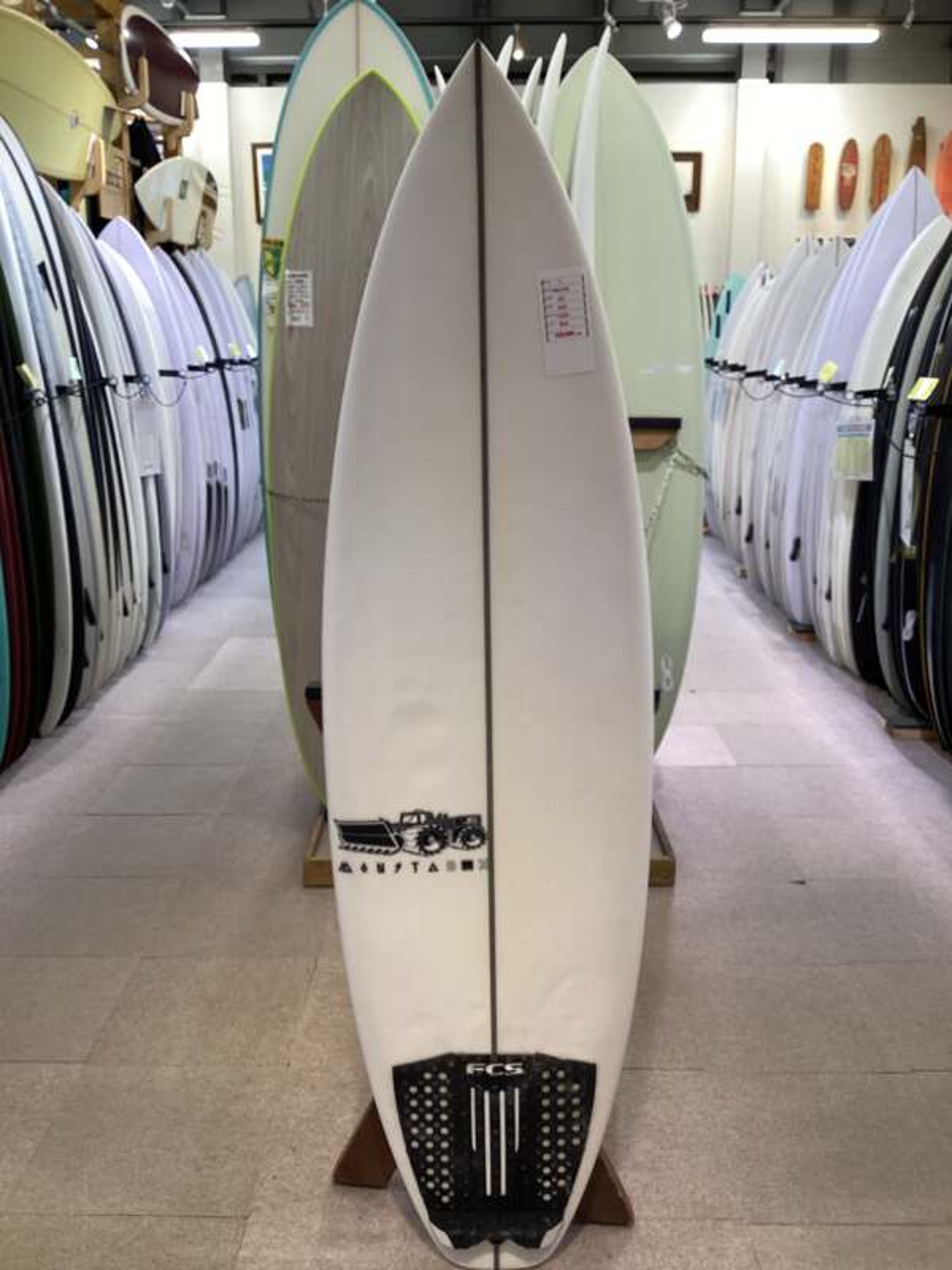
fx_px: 1137
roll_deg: +0.7
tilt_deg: -15.3
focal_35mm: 31
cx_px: 476
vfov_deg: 58.4
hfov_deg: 45.4
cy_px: 635
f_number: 2.4
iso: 80
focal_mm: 3.3
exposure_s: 1/50
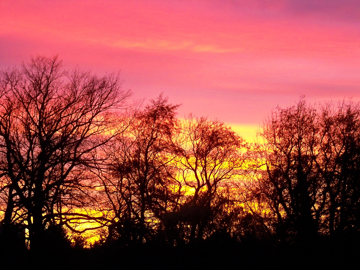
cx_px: 180
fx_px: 1290
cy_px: 135
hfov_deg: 15.9
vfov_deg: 12.0
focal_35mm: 124
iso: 500
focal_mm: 21.1
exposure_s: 1/50
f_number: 3.2
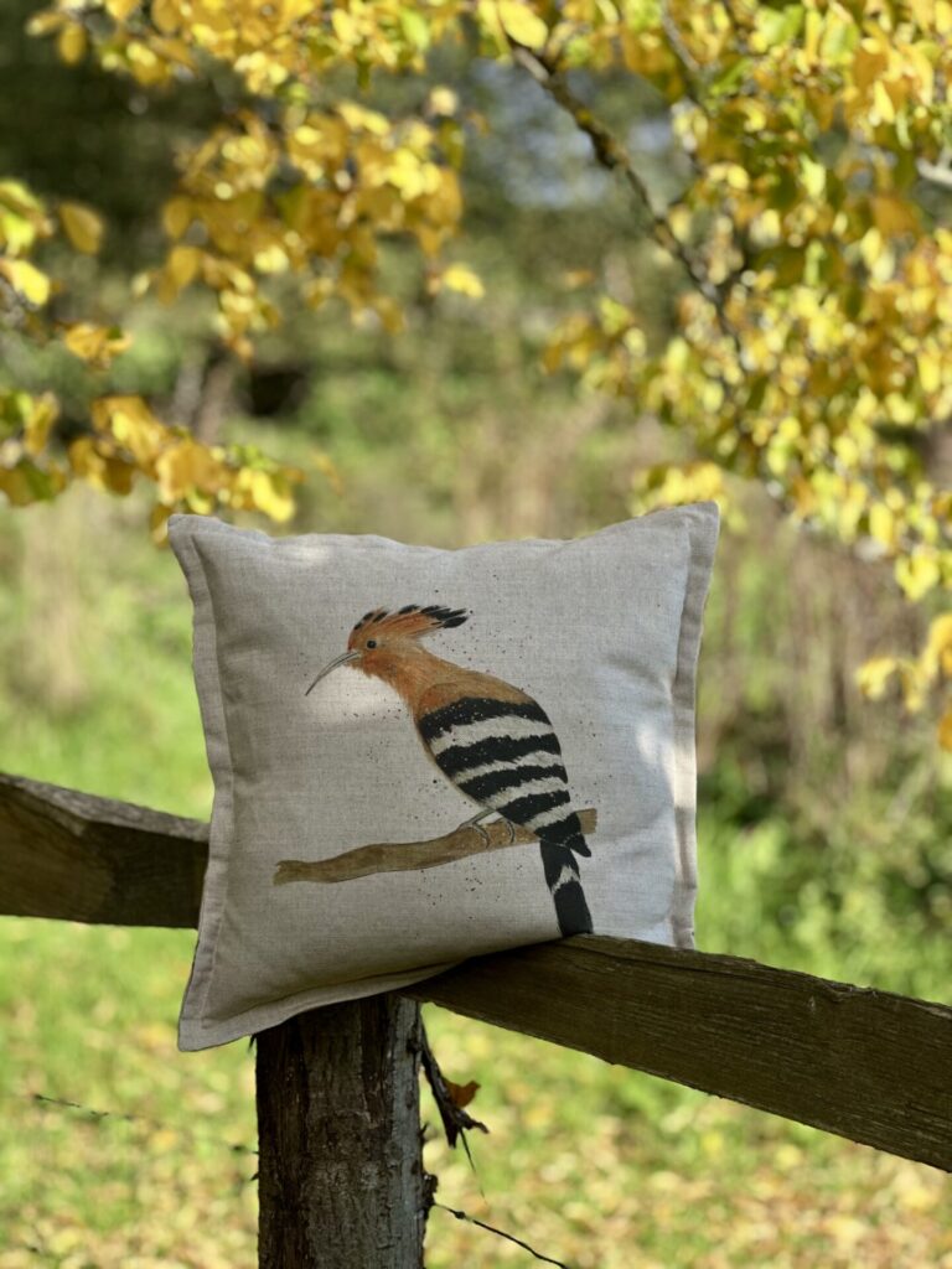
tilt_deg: -4.1
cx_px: 476
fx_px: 2824
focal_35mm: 77
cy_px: 634
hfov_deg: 19.1
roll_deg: +0.3
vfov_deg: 25.3
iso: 25
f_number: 2.8
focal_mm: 9
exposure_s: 1/185
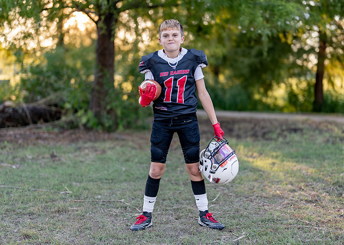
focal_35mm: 63
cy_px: 119
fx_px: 612
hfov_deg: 31.4
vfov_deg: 22.7
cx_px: 178
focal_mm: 50
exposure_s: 1/400
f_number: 1.2
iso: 100
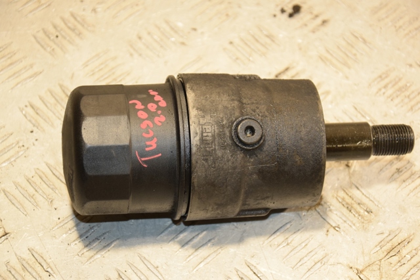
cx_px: 210
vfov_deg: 13.8
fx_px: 1154
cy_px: 140
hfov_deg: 20.6
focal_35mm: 99
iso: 800
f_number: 5.3
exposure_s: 1/125
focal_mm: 66
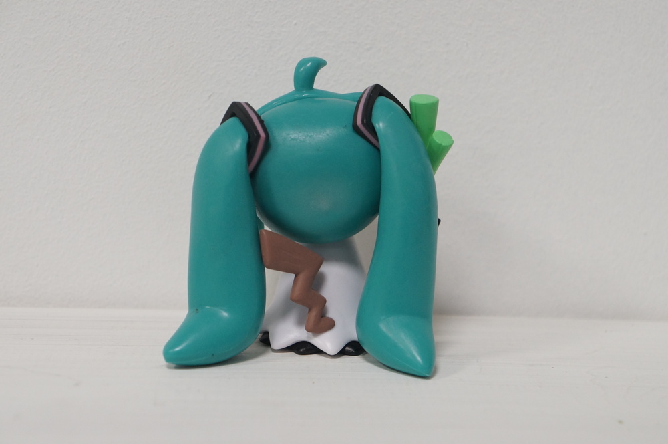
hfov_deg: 26.0
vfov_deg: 17.4
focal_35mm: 78
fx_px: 1445
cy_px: 222
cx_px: 334
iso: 1600
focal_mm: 52
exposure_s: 1/60
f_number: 5.6
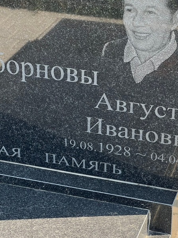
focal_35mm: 104
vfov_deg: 18.9
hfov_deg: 14.2
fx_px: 713
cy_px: 119
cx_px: 95
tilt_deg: -24.7
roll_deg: -0.1
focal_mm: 9
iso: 40
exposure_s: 1/121
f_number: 2.8
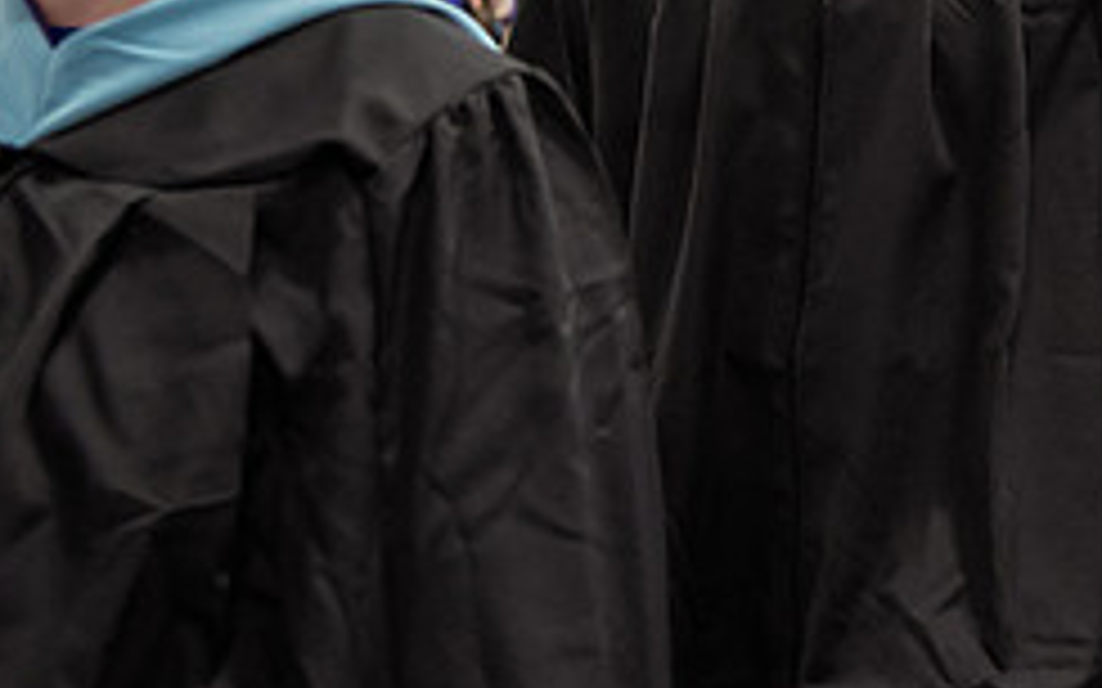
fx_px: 3333
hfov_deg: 18.6
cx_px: 850
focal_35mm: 111
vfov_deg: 11.6
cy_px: -115
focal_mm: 46
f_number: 4
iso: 2000
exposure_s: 1/125
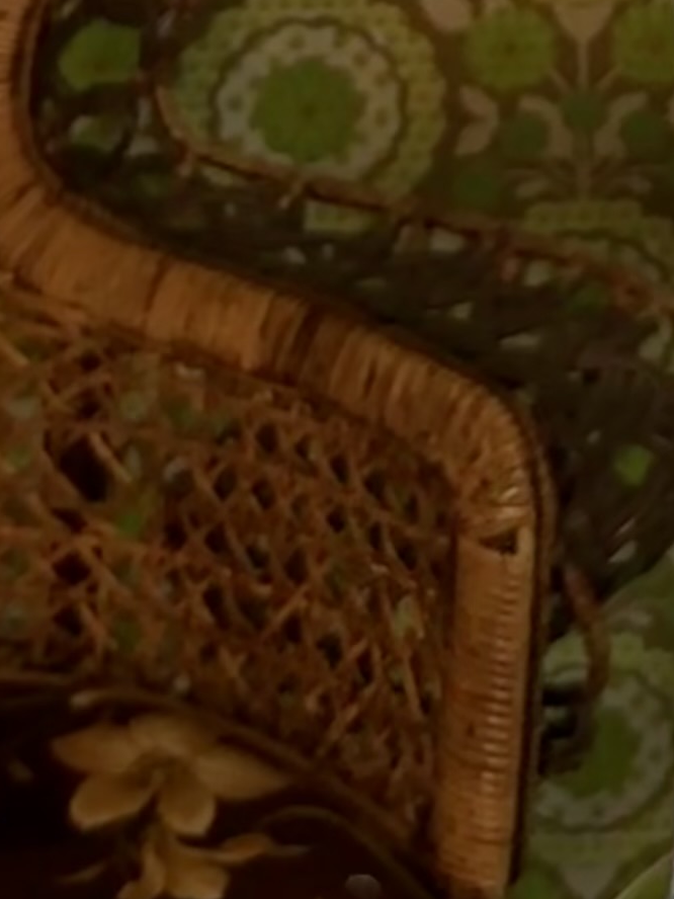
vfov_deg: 15.8
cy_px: -651
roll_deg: -0.5
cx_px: 889
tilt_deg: -9.6
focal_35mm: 109
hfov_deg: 13.1
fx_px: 2830
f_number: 1.78
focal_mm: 6.86
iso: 100
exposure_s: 1/121
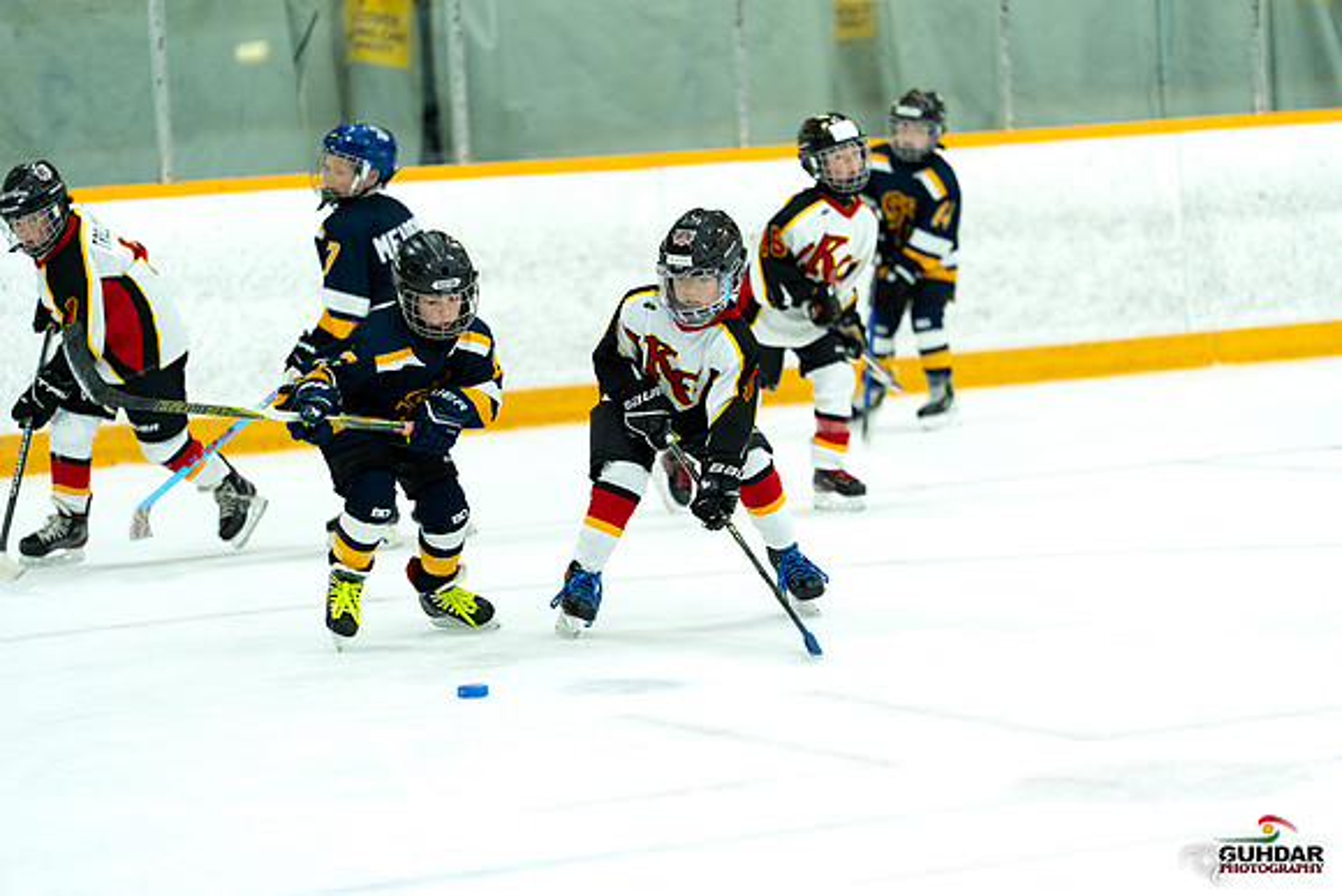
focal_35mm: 150
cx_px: 671
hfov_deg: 13.7
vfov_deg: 9.2
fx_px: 5593
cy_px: 448
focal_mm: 150
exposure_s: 1/1000
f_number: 2
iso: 1600
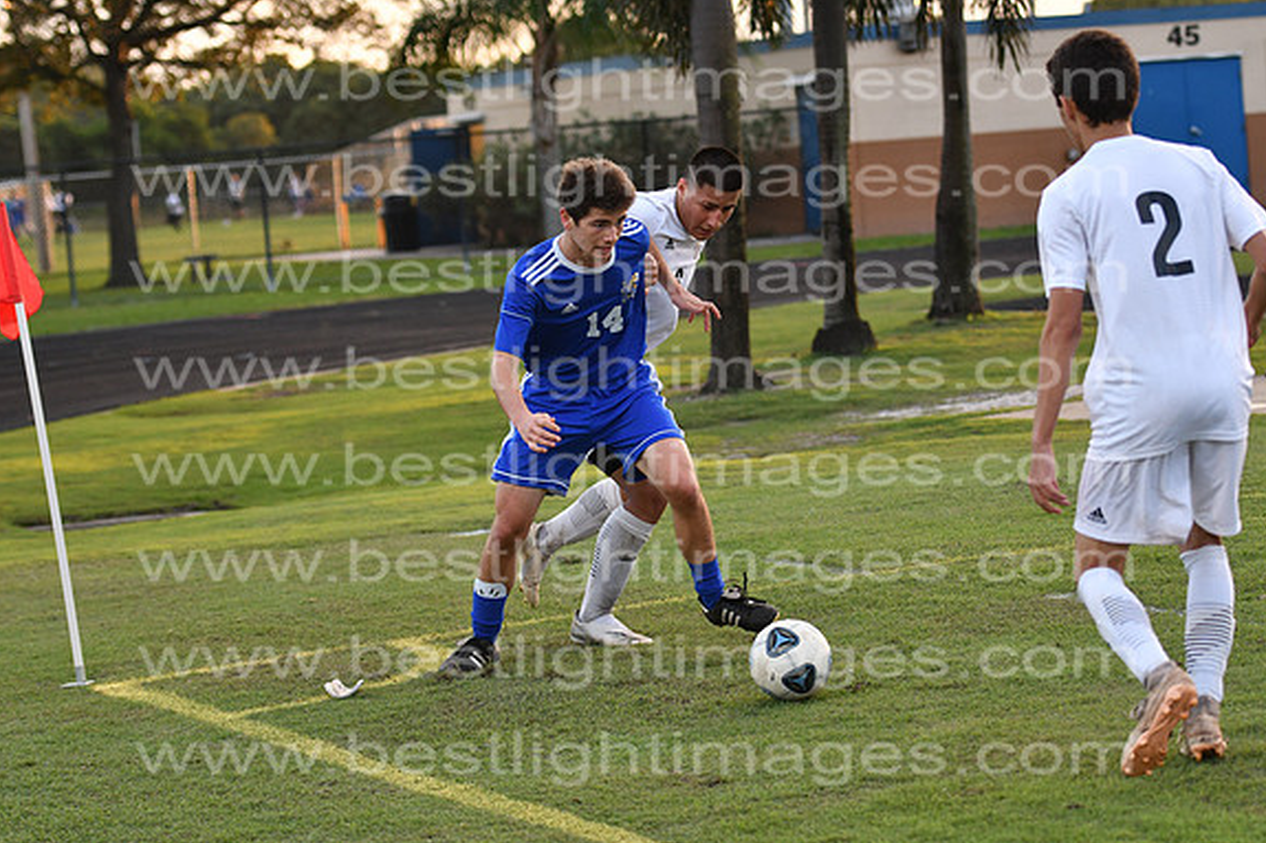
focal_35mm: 118
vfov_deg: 11.6
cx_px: 636
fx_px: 4148
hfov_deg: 17.4
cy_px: 422
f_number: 3.2
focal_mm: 78
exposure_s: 1/1000
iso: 800
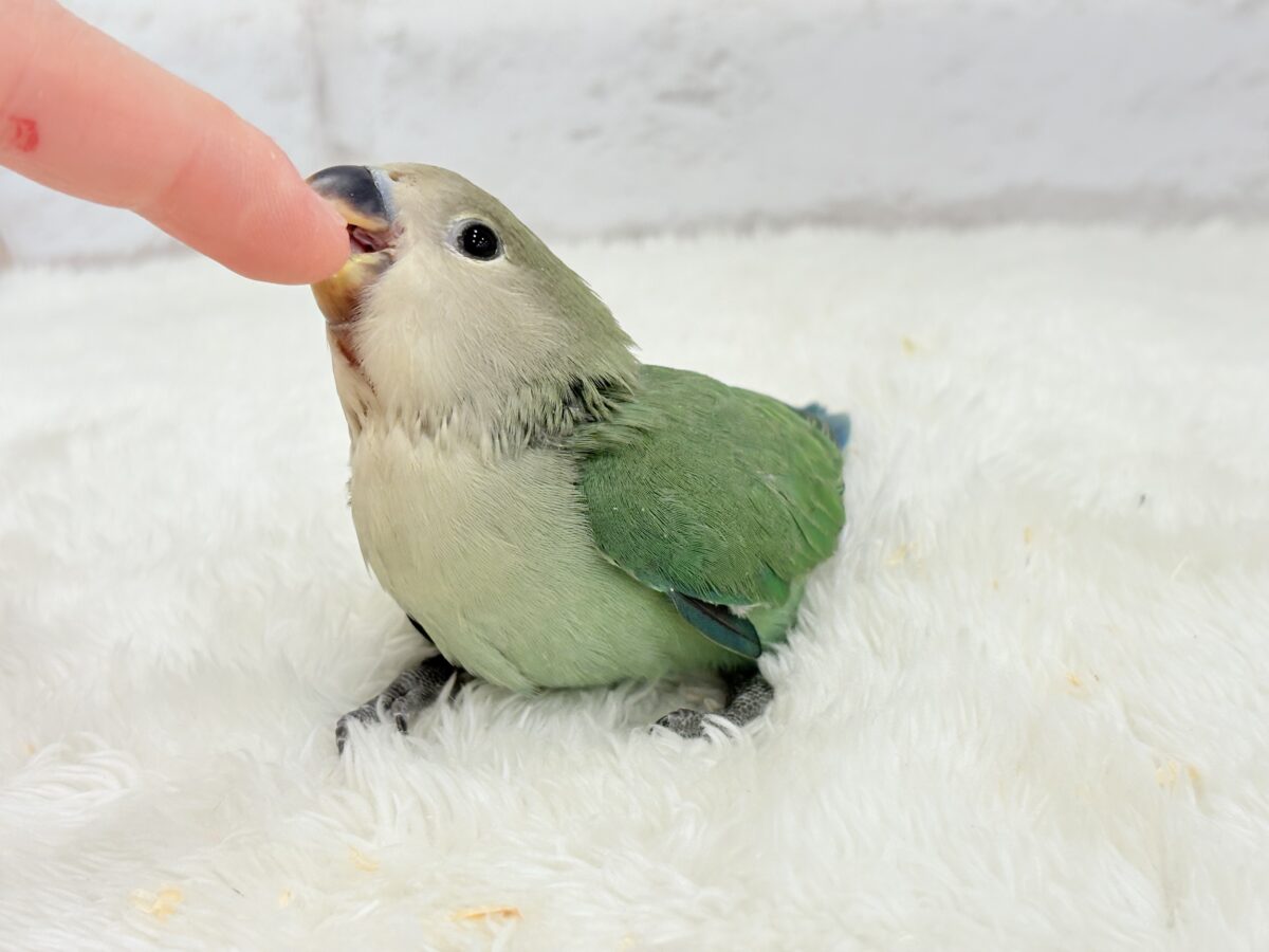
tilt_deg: -22.0
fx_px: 1906
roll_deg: +3.7
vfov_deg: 28.0
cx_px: 634
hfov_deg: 36.8
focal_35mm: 52
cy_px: 476
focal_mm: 5.96
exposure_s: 1/100
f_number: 1.6
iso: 64
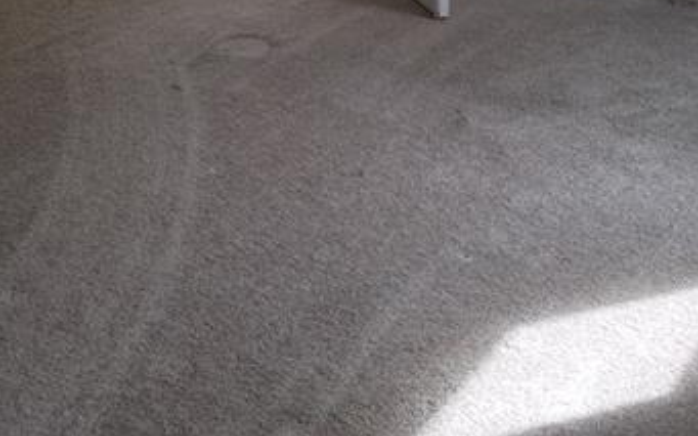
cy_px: -86
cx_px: 344
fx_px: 1179
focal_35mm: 62
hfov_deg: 33.0
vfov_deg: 19.7
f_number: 1.7
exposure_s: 1/173
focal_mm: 4.2
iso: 50
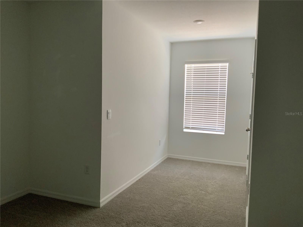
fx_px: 254
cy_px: 114
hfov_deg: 61.7
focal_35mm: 29
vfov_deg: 48.2
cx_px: 152
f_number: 1.8
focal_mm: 3
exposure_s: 1/60
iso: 160
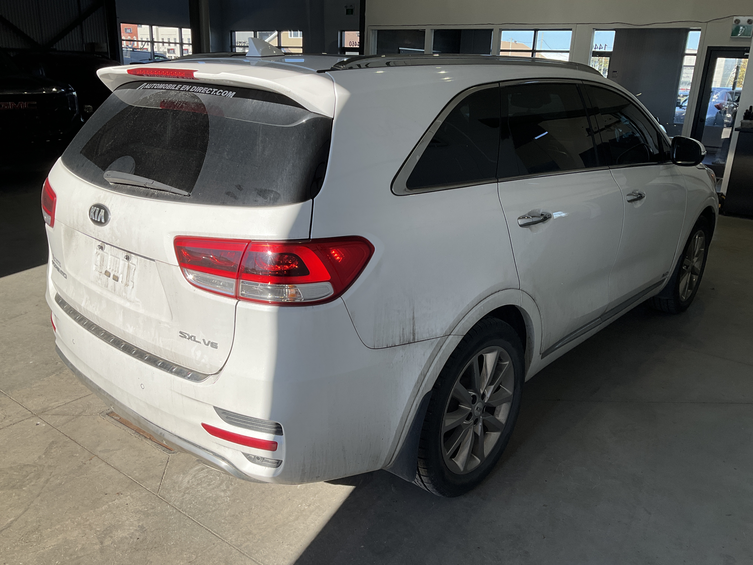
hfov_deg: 61.7
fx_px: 631
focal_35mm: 29
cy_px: 282
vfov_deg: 48.2
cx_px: 376
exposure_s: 1/855
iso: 25
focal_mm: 3
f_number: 1.8
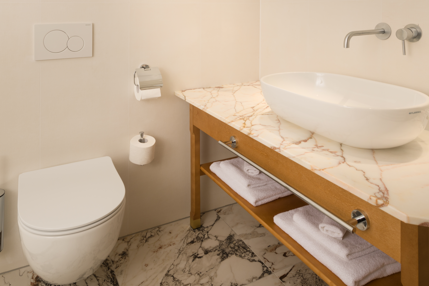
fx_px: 334
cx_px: 184
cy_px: 14
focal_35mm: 28
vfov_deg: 41.6
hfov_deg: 65.2
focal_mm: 14
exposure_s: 1/20
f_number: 11
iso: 64
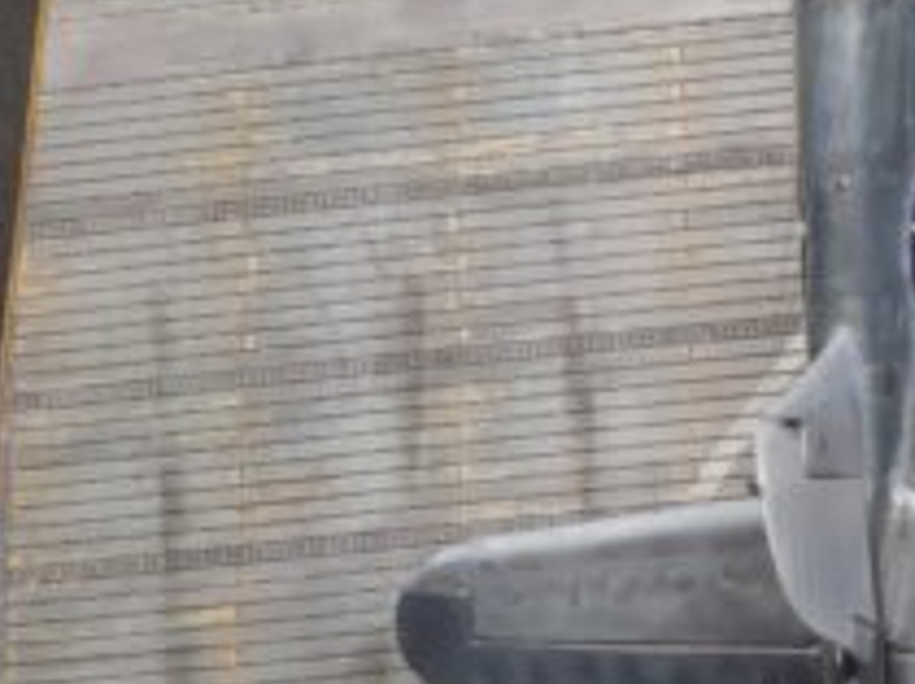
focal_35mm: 145
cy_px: -216
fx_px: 3828
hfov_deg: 13.3
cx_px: 1091
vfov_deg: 10.0
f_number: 2.4
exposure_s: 1/50
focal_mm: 5.55
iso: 222
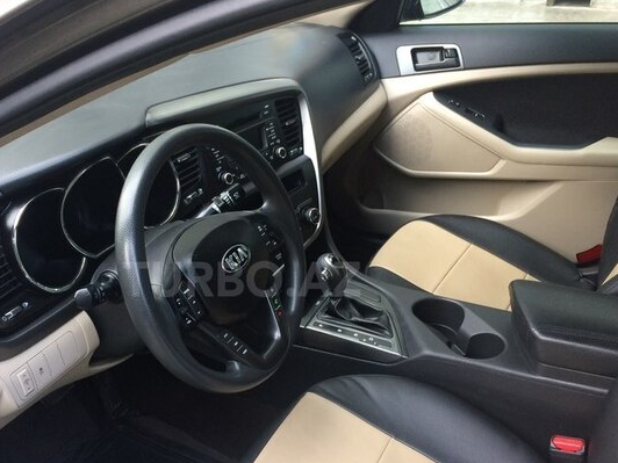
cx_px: 242
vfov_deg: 39.5
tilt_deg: -30.7
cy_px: 279
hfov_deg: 51.0
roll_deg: +0.7
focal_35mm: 36
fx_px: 643
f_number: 2.2
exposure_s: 1/33
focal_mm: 4.15
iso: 64
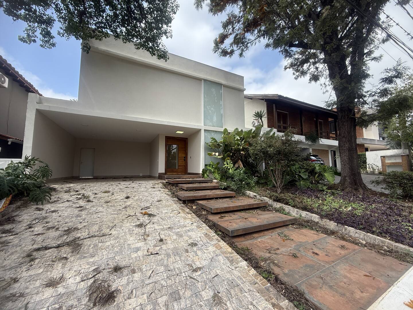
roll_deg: -0.1
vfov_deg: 85.7
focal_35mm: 14
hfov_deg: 102.1
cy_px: 155
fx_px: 167
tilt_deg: +7.1
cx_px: 206
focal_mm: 2.22
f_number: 2.2
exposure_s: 1/625
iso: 50
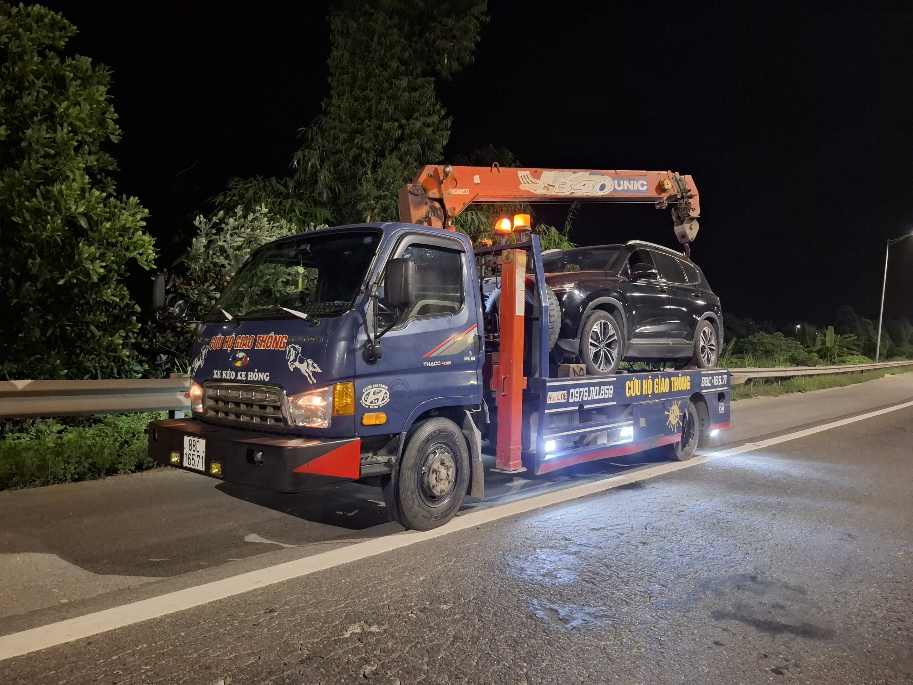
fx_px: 607
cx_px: 456
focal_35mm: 23
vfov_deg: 58.9
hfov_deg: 73.9
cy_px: 342
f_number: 1.8
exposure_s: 1/25
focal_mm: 5.54
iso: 800
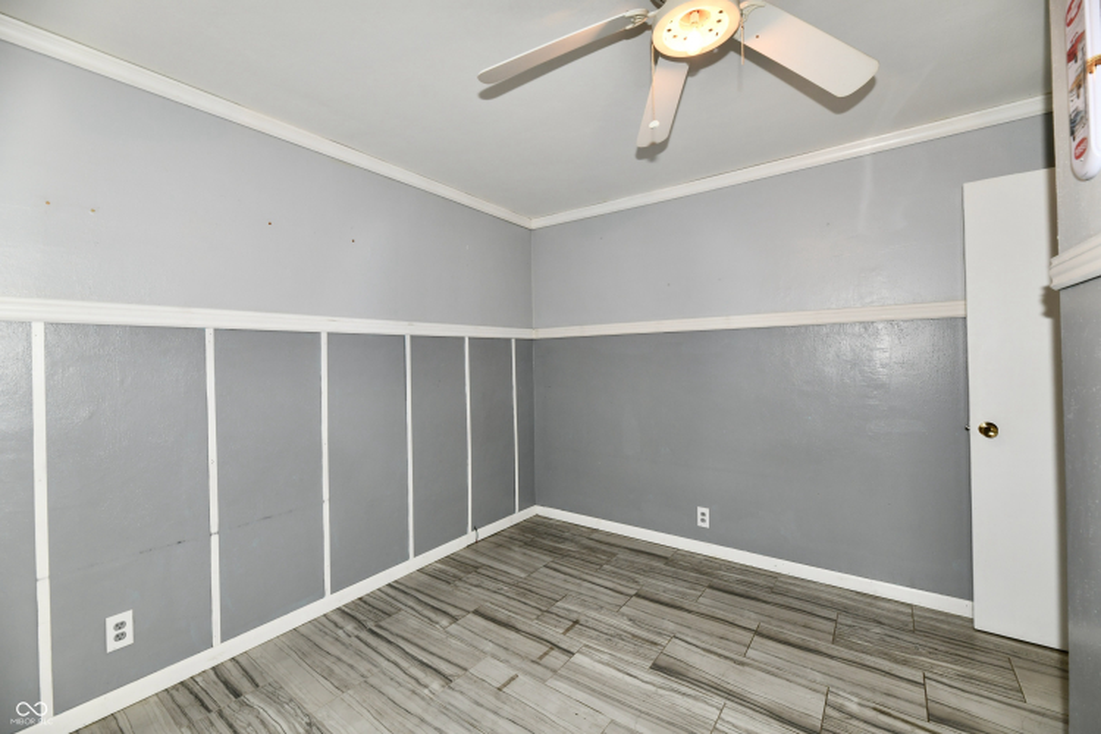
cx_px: 550
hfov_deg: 104.3
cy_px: 367
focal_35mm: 14
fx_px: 428
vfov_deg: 81.2
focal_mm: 14
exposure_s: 1/60
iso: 640
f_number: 6.3
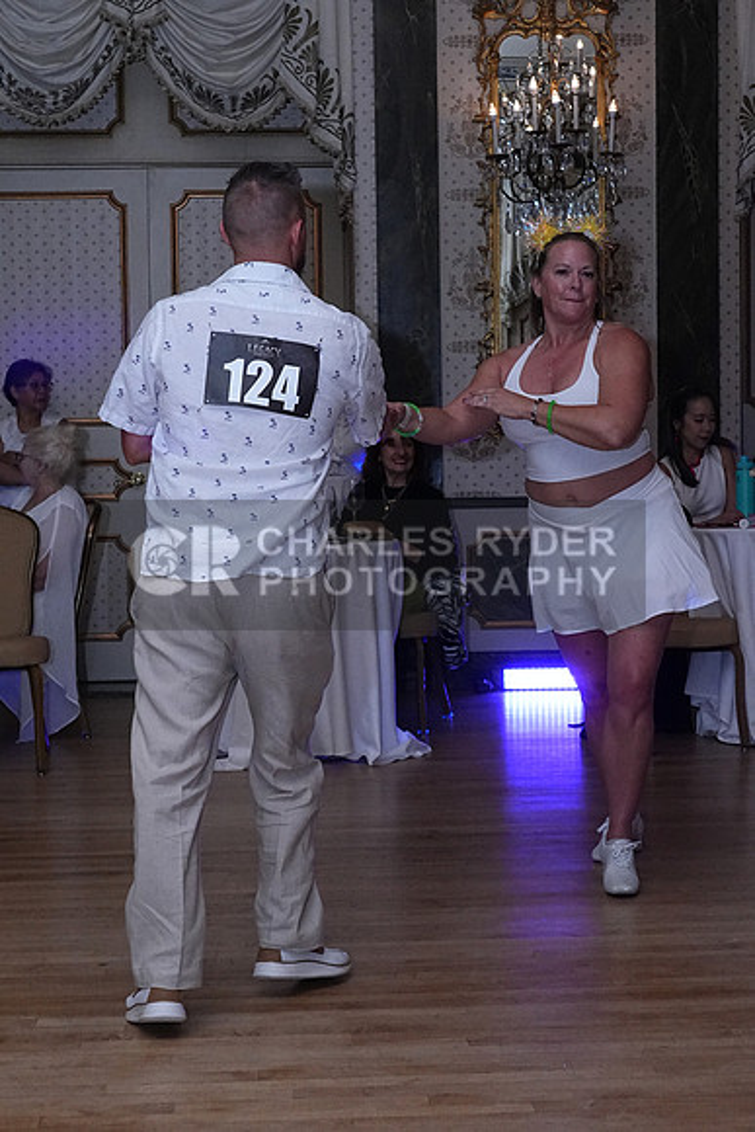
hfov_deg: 21.6
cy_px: 566
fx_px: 1981
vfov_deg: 31.9
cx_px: 378
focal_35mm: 63
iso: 5000
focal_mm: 42
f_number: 7.1
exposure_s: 1/200
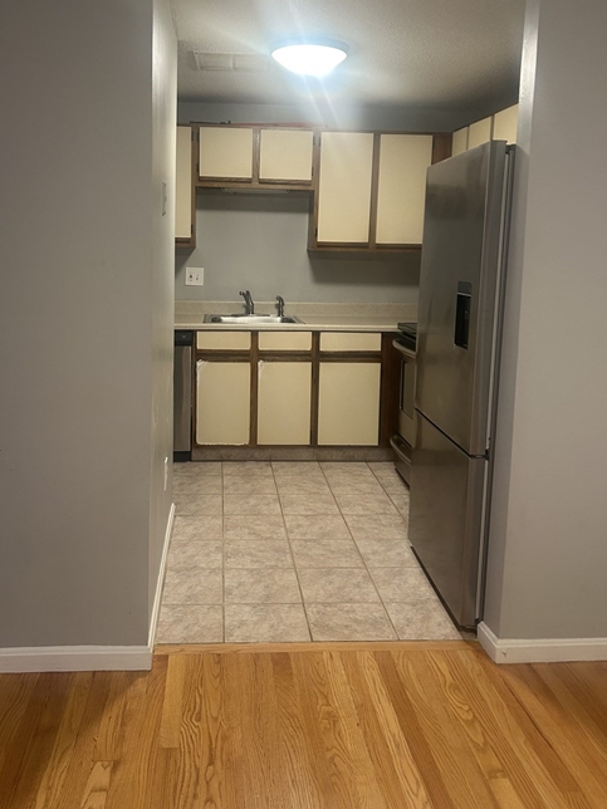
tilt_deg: -6.4
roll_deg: -0.5
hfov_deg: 45.3
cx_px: 258
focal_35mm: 31
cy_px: 337
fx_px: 725
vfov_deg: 58.0
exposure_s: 1/60
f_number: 1.5
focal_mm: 5.7
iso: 125
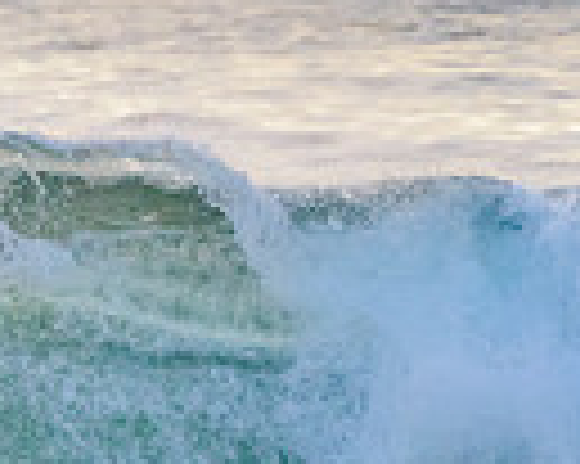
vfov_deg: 0.6
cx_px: -220
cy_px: 460
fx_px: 44511
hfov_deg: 0.7
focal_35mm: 2595
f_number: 5.6
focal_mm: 500
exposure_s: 1/800
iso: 900
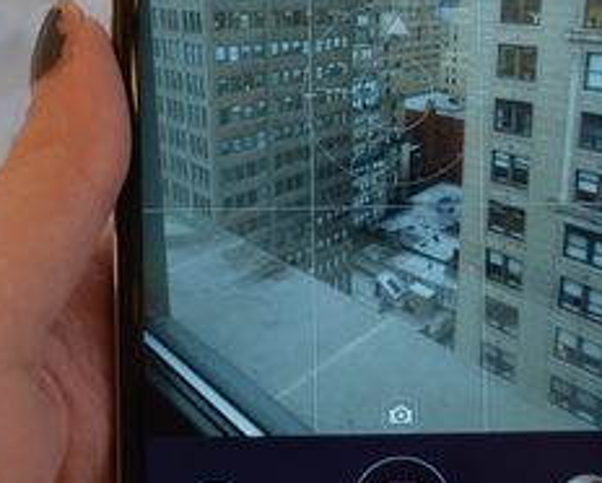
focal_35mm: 117
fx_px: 2094
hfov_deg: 16.3
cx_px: 195
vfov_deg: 13.1
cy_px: 112
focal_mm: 27
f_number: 4.5
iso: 400
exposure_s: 1/80
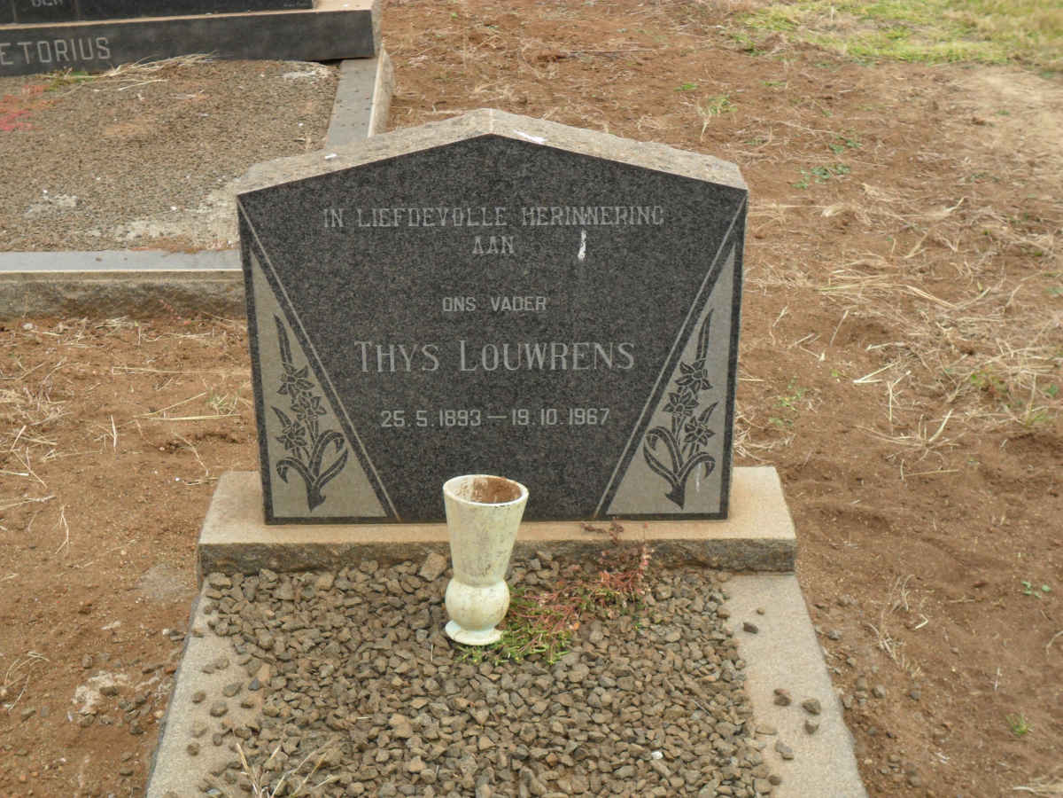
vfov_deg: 28.0
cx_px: 532
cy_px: 399
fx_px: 1597
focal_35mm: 52
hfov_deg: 36.8
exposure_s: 1/180
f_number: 5
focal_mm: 9.3
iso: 100
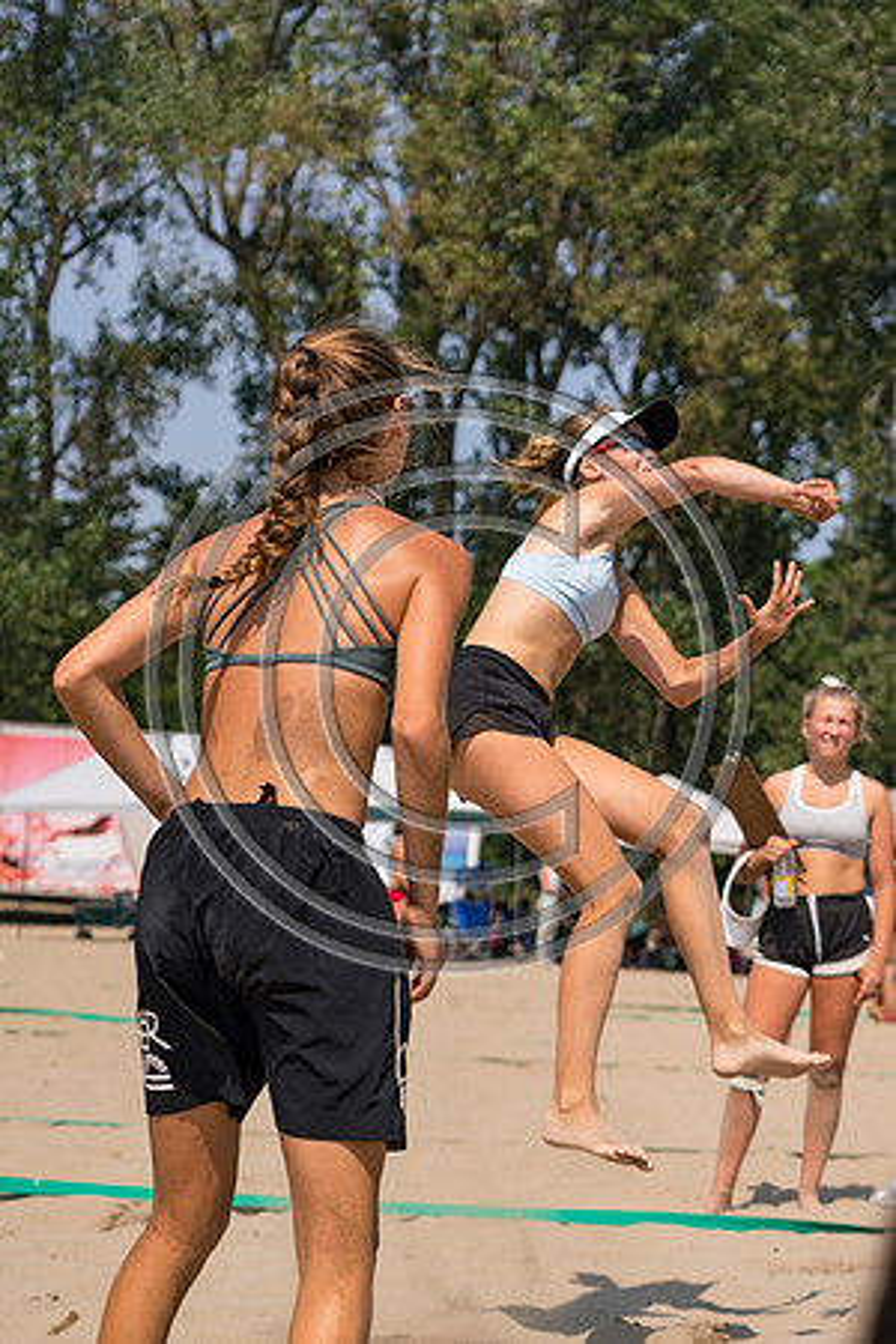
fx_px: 3696
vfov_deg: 20.6
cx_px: 448
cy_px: 672
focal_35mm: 99
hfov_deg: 13.8
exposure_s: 1/2500
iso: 200
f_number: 4
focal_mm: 66
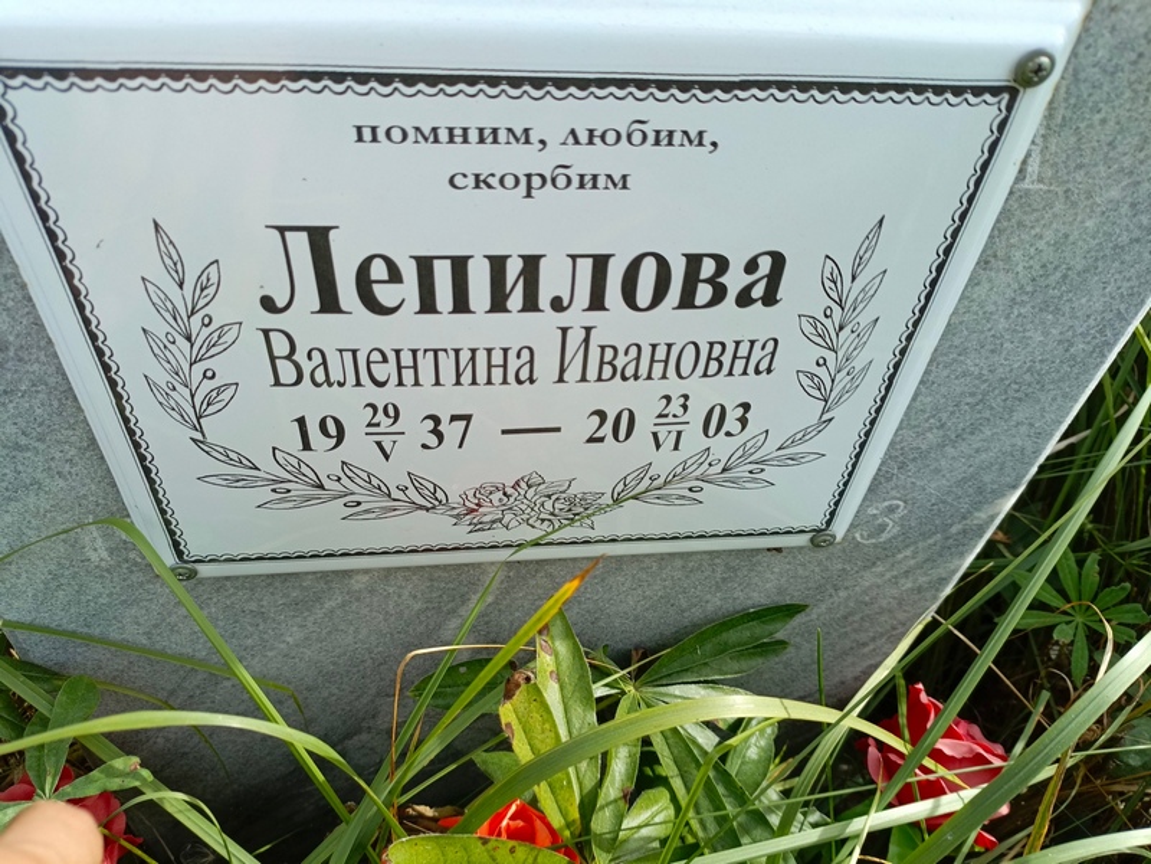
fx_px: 831
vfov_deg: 54.9
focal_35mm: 25
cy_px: 432
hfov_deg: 69.4
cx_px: 576
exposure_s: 1/381
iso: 112
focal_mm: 4.76
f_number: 1.69
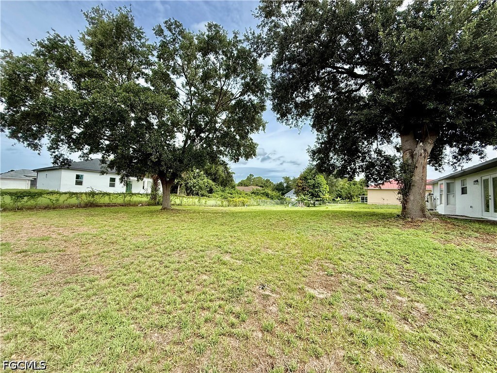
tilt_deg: +3.3
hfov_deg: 102.1
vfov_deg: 85.7
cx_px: 248
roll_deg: -2.2
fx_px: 201
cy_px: 186
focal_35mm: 14
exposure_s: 1/1259
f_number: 2.2
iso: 64
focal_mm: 2.22
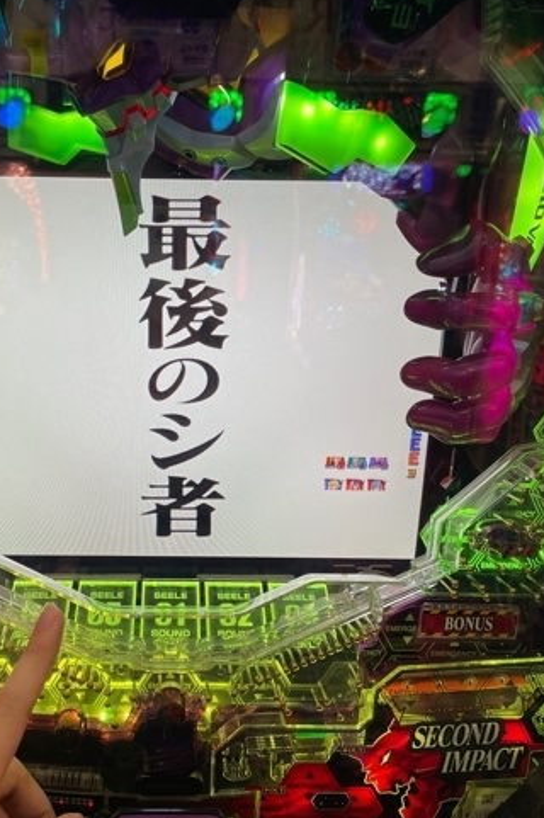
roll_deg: +1.0
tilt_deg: -16.4
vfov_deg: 52.7
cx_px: 163
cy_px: 505
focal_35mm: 36
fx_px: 817
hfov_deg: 36.3
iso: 40
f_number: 1.6
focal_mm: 4.2
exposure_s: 1/101
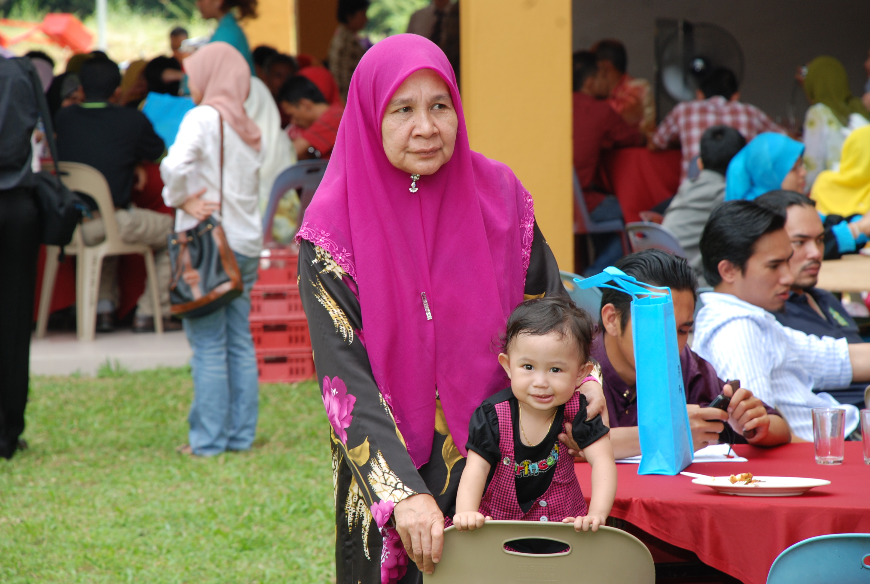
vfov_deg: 6.8
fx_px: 4904
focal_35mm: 202
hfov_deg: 10.1
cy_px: 292
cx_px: 435
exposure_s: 1/80
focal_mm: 135
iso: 200
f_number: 8
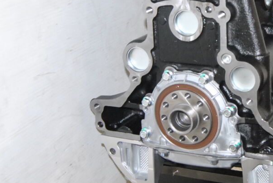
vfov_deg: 18.6
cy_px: 14
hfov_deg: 27.2
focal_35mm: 72
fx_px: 547
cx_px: 239
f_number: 5
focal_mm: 18
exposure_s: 1/60
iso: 800
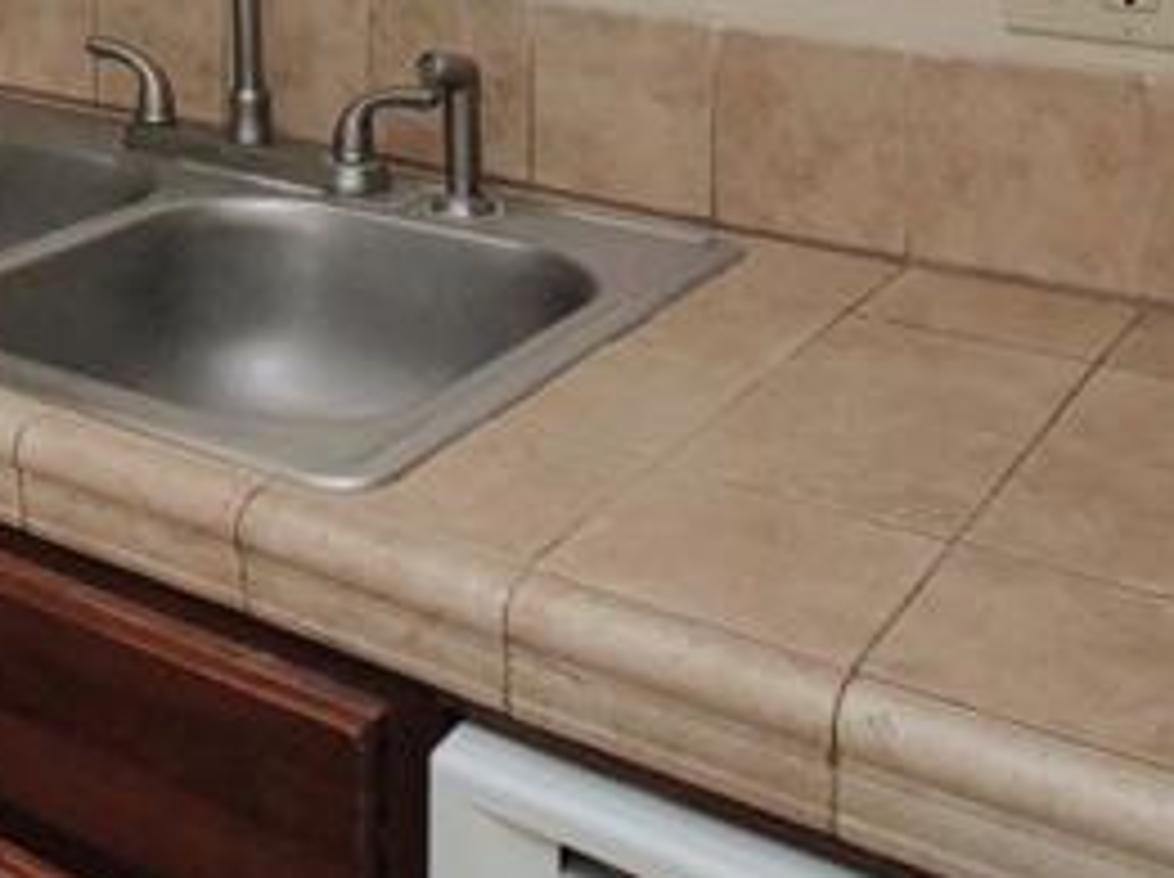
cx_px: 184
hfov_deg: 33.6
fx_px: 1863
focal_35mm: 55
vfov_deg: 23.2
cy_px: -288
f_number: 7.1
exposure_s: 1/160
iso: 800
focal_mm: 7
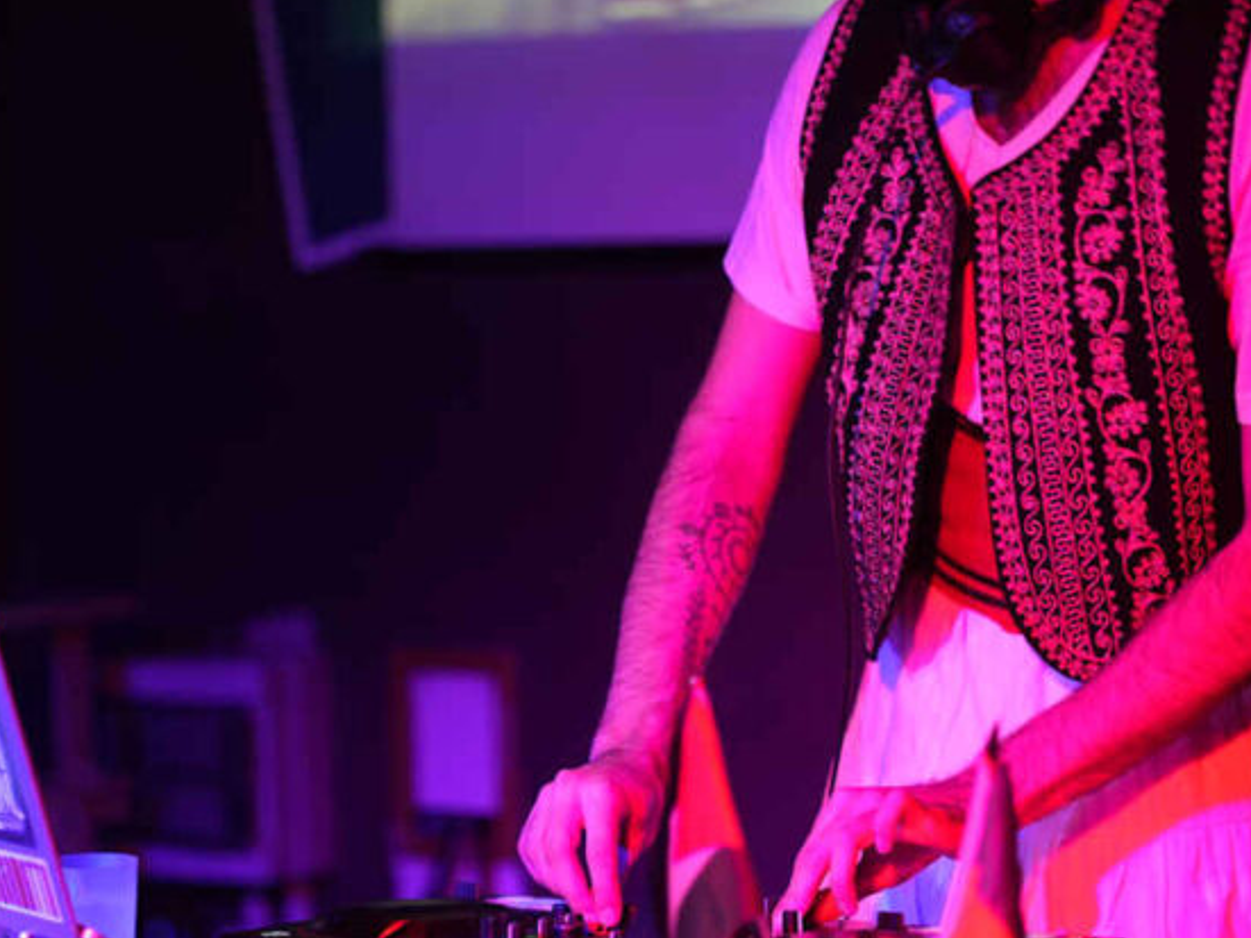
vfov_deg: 9.8
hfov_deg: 13.0
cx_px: 570
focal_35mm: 152
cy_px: 315
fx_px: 5492
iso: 1000
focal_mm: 85
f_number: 1.8
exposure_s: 1/100
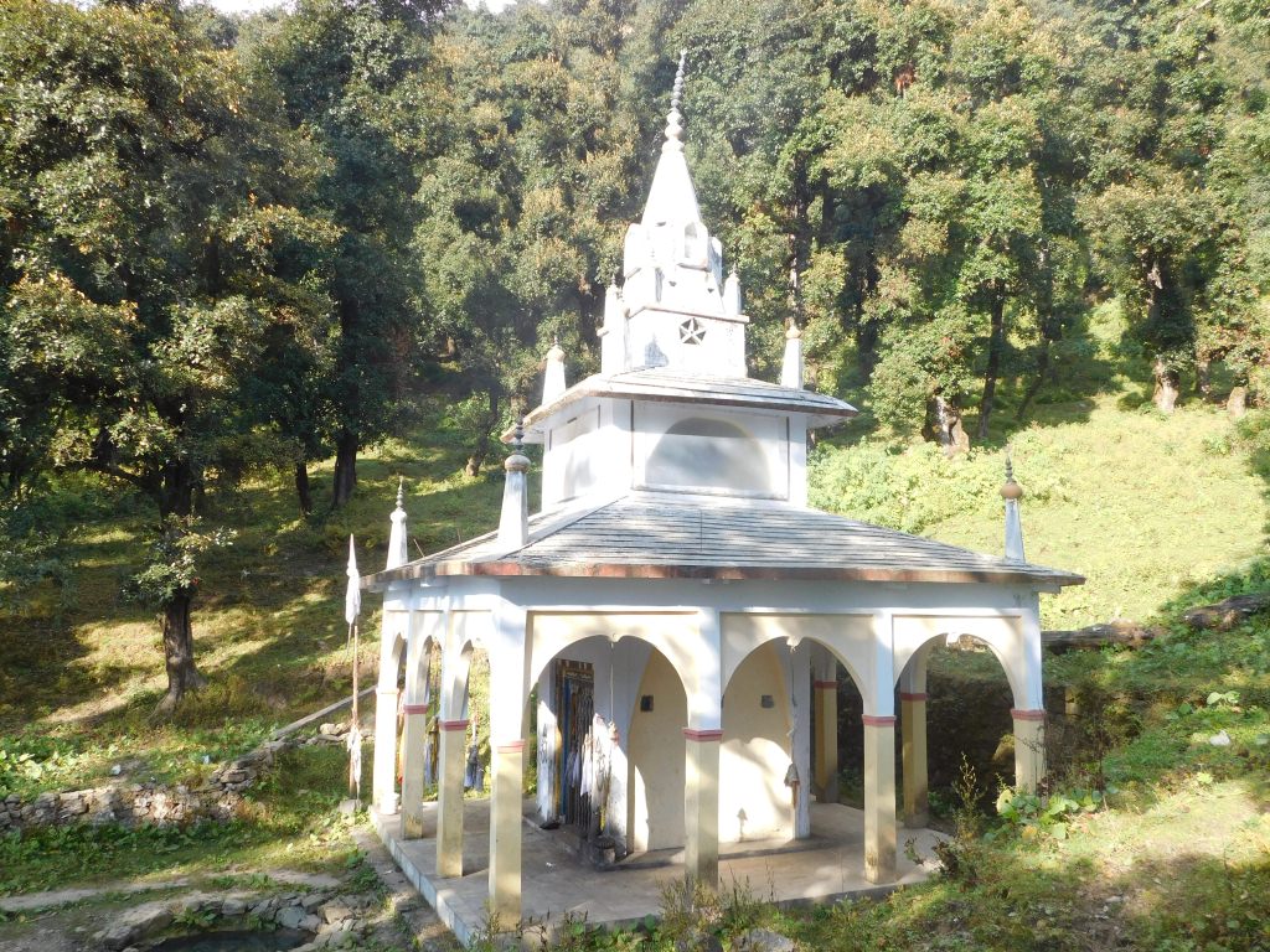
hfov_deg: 63.4
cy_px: 476
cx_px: 635
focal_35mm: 28
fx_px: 1027
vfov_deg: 49.7
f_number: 3.2
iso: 125
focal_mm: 4.9
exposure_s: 1/250
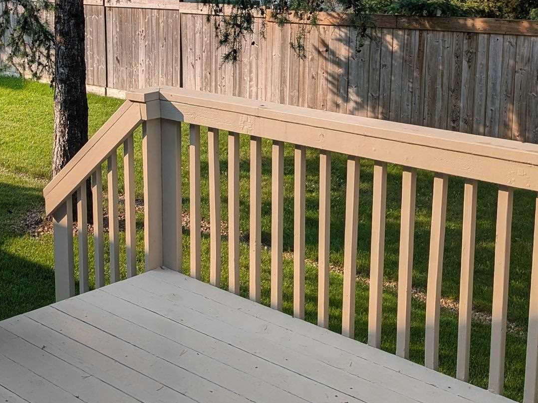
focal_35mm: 57
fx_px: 886
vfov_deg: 25.4
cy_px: 102
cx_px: 164
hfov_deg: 33.4
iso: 42
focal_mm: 6.81
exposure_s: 1/1192
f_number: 1.85
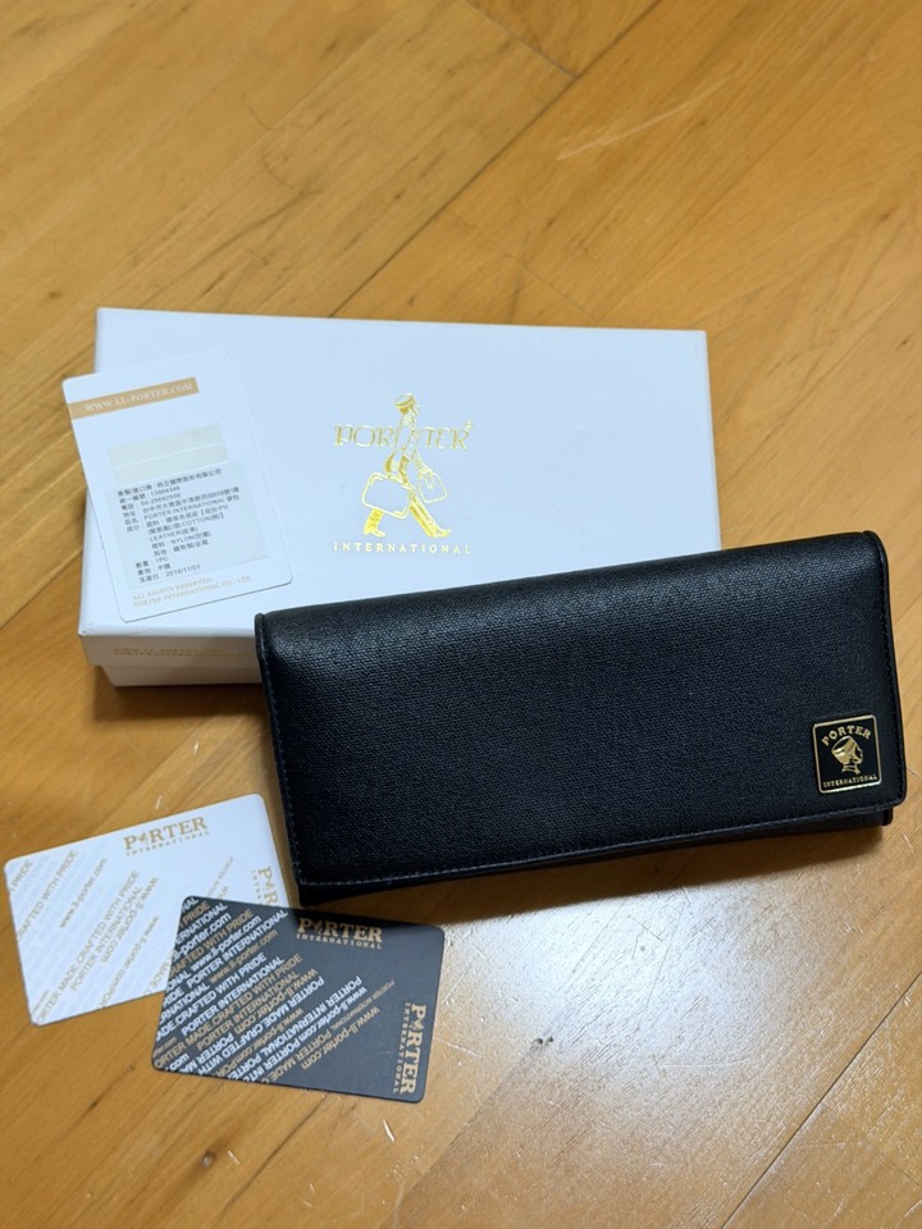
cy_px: 614
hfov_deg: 30.3
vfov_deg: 39.7
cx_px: 461
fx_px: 1705
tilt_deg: -67.8
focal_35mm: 48
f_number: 1.78
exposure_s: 1/40
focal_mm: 6.76
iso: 320
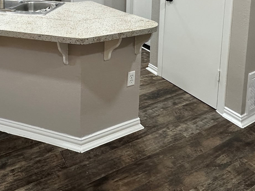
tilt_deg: -5.4
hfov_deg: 55.8
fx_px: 228
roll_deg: -0.3
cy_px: -17
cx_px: 67
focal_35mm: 31
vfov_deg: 38.1
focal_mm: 2.22
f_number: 2.2
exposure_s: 1/120
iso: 200
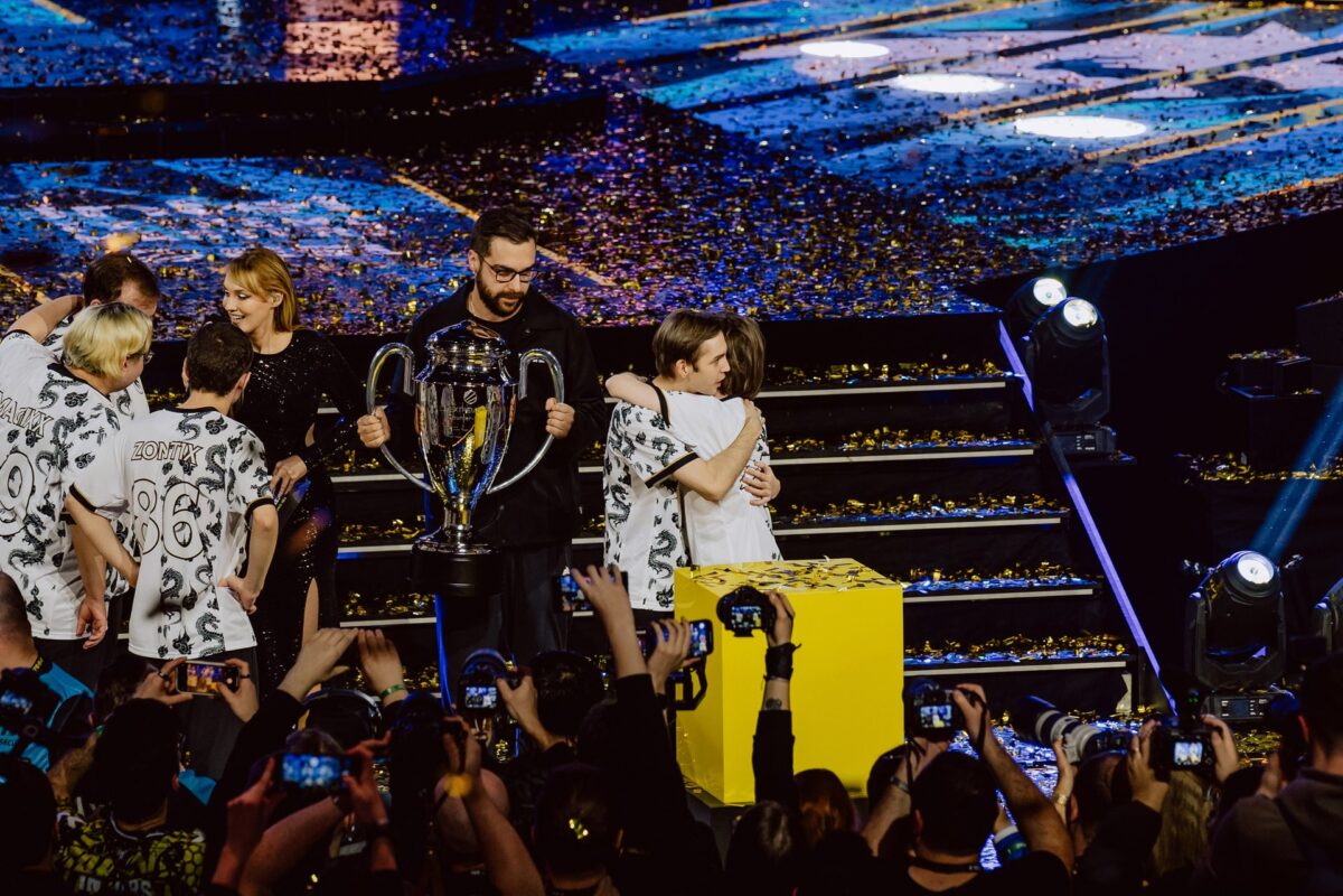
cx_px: 672
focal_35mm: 193
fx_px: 7199
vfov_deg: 7.1
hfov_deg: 10.7
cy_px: 448
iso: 640
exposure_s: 1/200
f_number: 4
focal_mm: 129
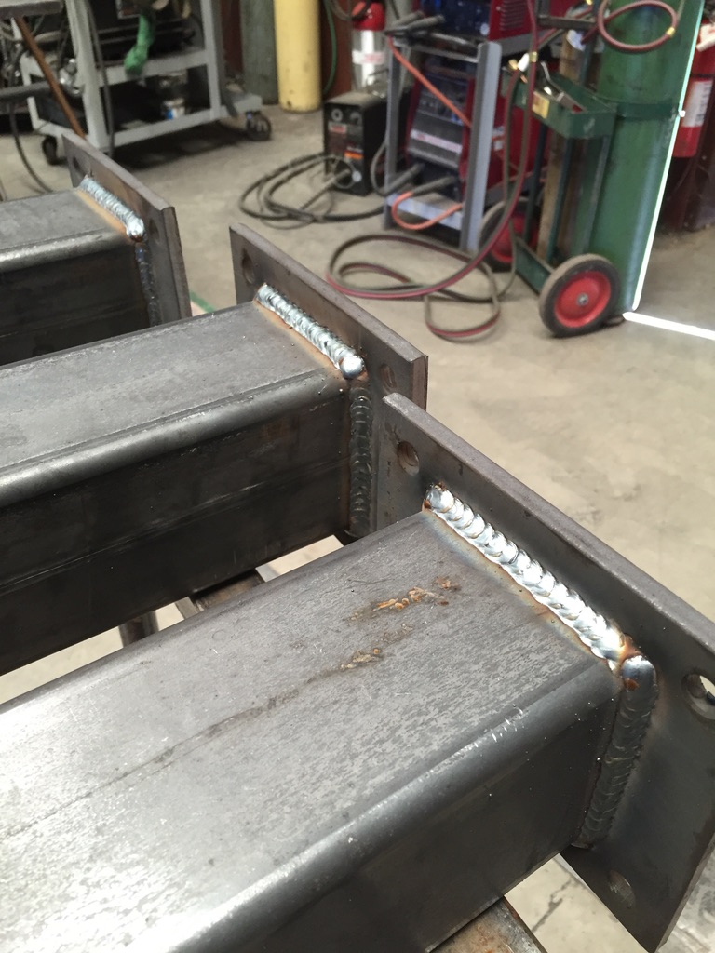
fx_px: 799
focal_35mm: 29
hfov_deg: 48.2
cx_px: 358
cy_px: 476
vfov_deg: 61.7
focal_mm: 4.15
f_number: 2.2
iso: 125
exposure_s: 1/30
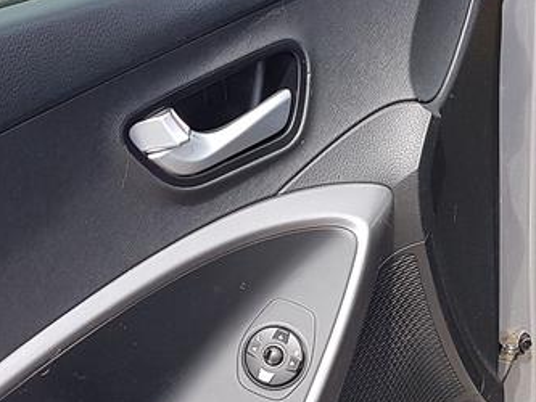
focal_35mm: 100
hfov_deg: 19.0
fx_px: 1549
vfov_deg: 14.8
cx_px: 562
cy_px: 293
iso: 40
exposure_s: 1/556
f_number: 1.7
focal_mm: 4.2
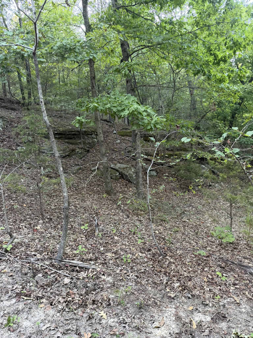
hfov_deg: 56.8
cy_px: 169
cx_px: 126
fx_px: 234
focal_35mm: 24
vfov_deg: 71.6
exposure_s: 1/60
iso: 250
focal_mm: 6.8
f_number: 1.8
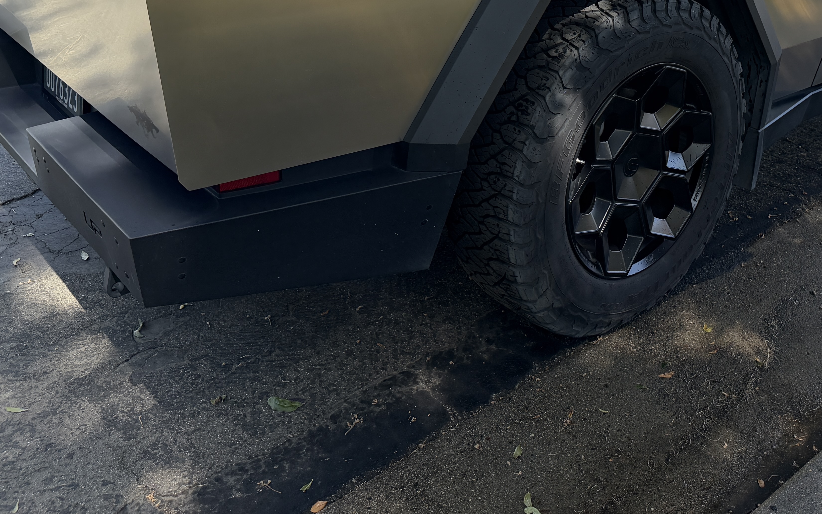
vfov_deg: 27.5
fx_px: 986
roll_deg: -0.9
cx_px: 548
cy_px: -1
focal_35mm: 44
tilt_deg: -12.2
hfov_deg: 44.6
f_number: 1.78
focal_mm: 6.76
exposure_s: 1/1522
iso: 100
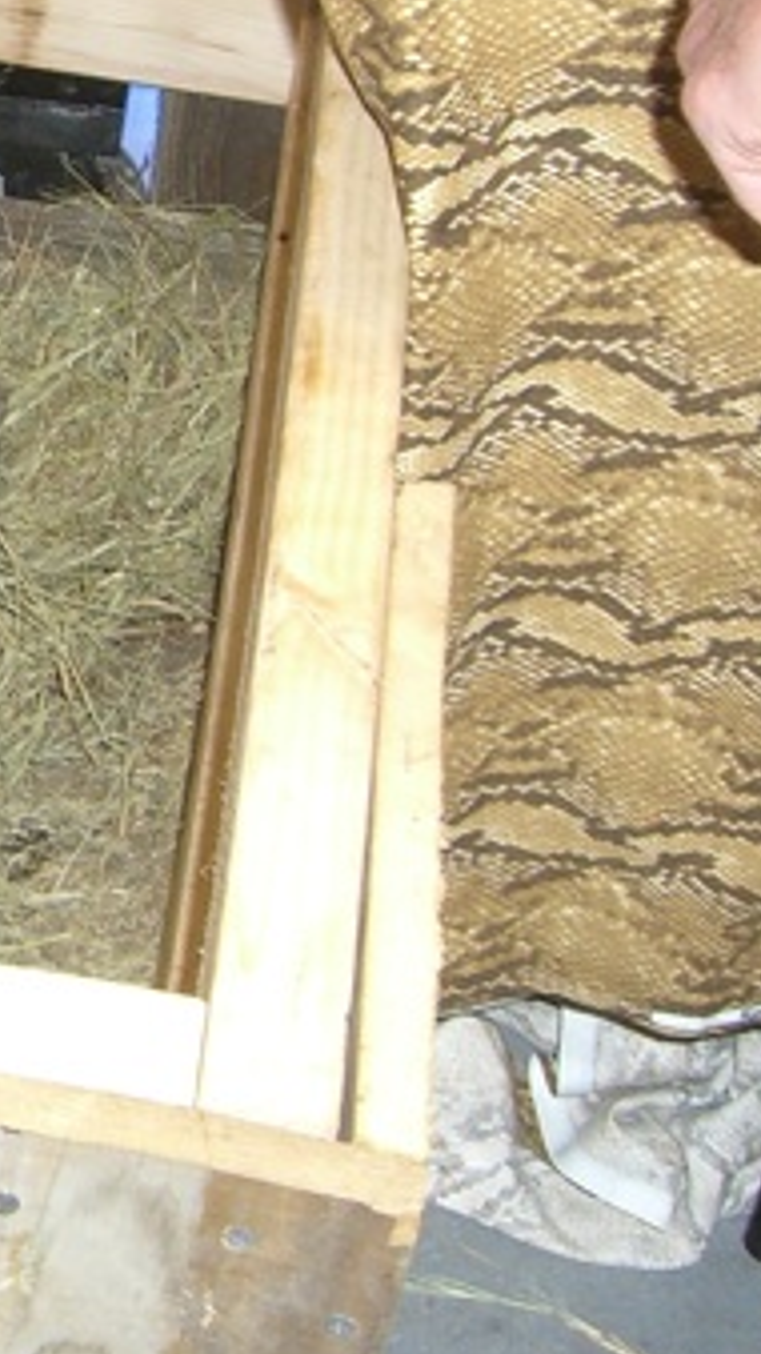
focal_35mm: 98
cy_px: 272
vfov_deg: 21.5
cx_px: -493
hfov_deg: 11.6
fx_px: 3517
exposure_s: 1/60
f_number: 2.7
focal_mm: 6.2
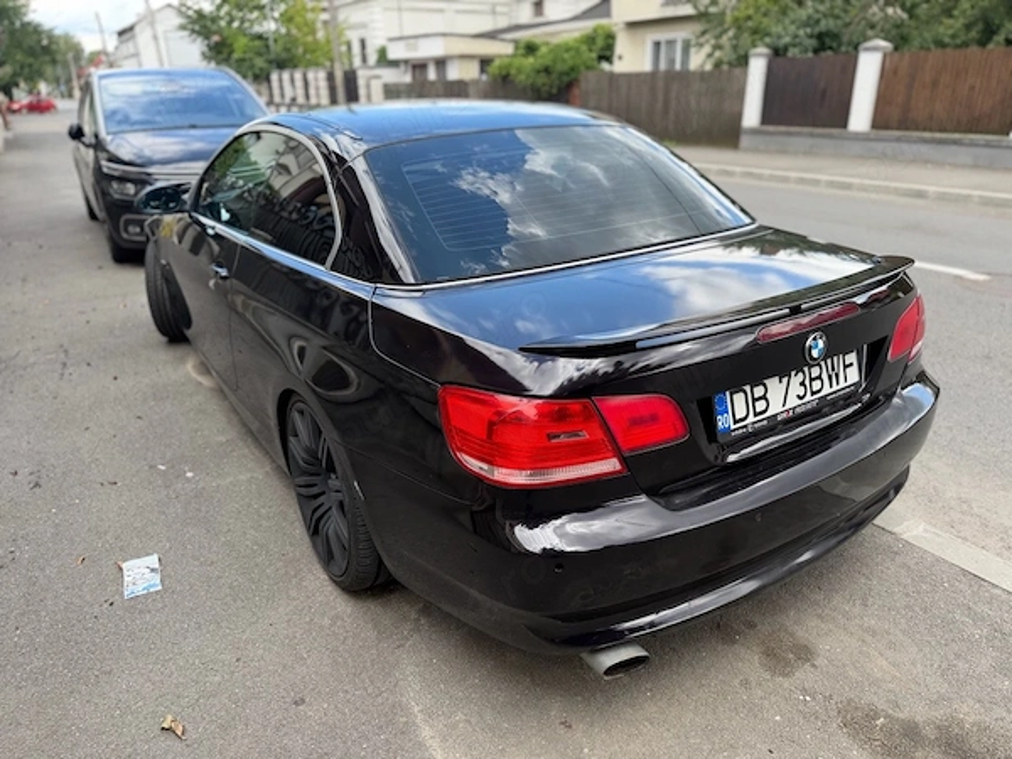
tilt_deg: -21.7
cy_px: 380
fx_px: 702
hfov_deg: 71.6
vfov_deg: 56.8
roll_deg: +1.9
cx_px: 506
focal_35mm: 24
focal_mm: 6.76
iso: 80
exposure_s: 1/580
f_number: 1.78
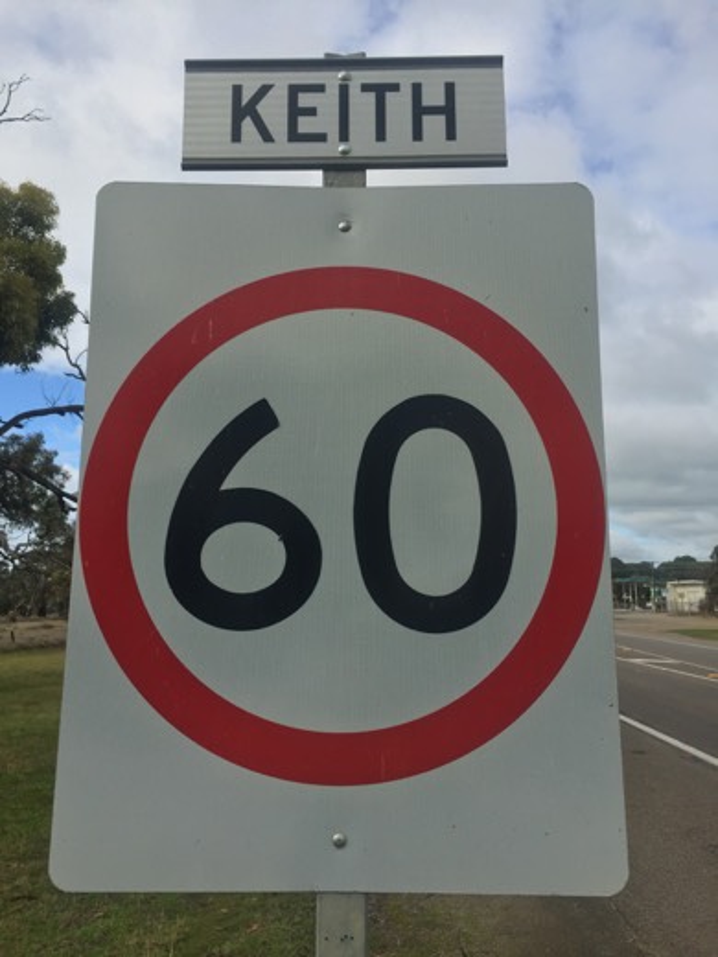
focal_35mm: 29
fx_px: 802
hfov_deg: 48.2
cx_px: 359
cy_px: 478
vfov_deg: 61.7
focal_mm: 4.15
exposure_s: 1/1647
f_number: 2.2
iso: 32
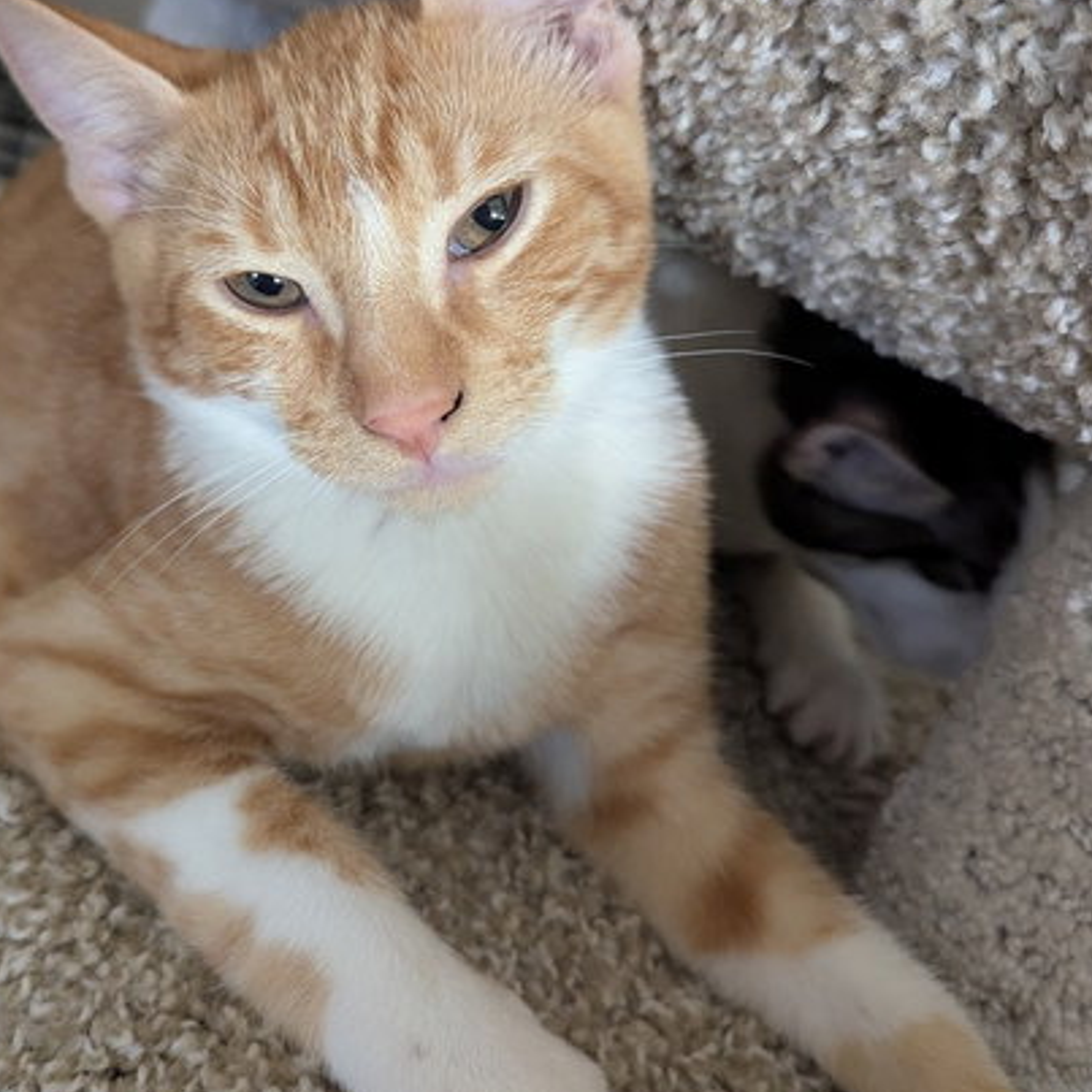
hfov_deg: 46.9
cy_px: 406
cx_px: 425
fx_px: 1249
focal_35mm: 35
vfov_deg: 46.8
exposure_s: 1/40
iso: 1621
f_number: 1.85
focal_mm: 6.81
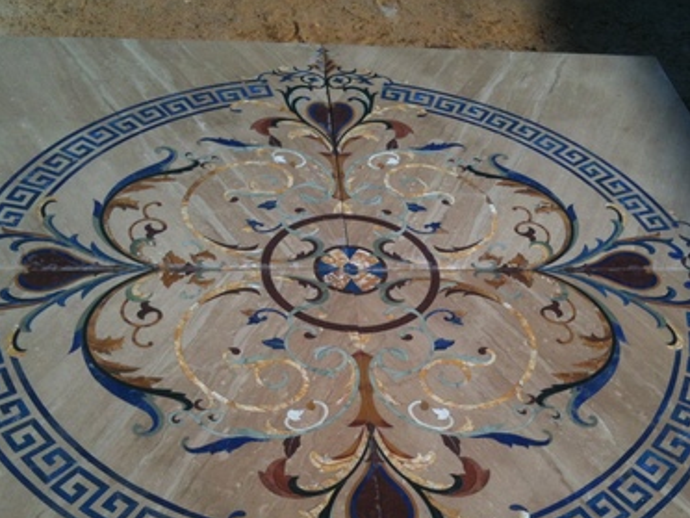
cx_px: 371
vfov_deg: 30.7
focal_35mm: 47
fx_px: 937
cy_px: 341
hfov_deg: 40.4
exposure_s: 1/2068
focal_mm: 3.85
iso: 64
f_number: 2.8
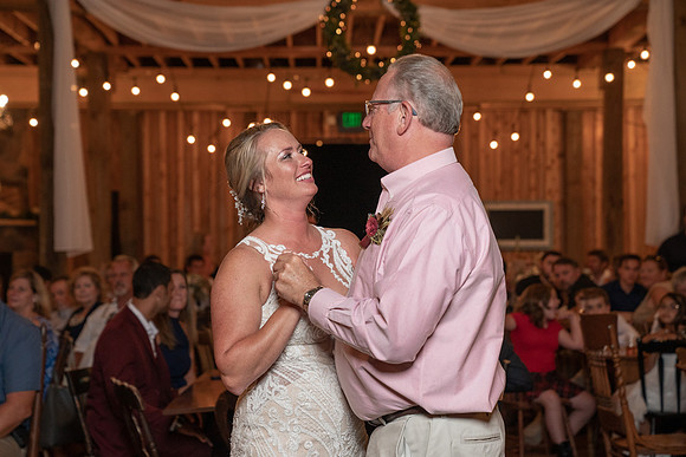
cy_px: 228
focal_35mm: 72
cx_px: 337
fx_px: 1373
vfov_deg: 18.9
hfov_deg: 28.0
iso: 2000
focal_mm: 70
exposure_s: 1/200
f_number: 4
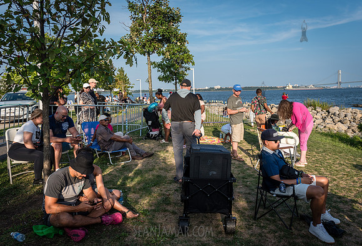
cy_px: 113
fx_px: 270
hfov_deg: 67.6
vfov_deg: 49.0
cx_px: 200
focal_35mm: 27
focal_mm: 24
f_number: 5
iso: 250
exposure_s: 1/1000
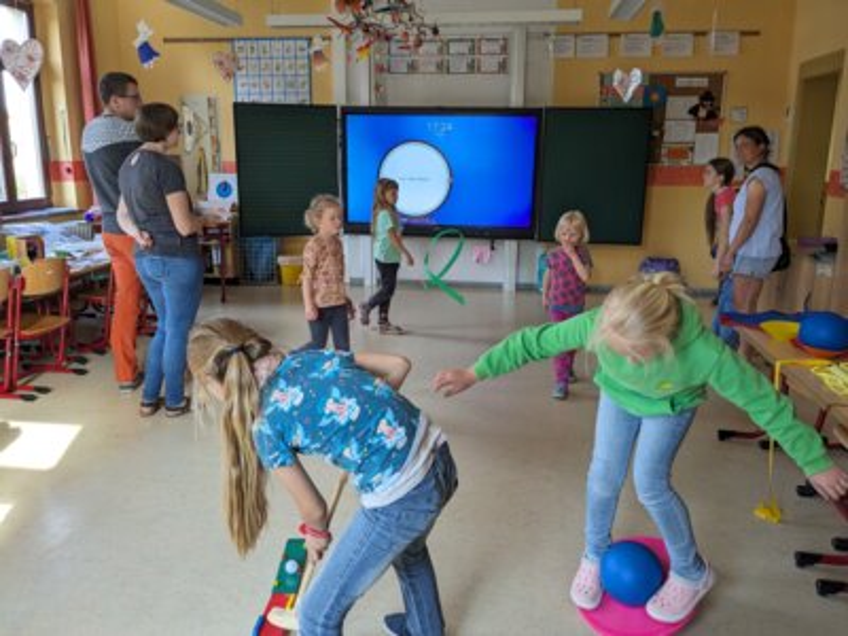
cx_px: 424
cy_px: 318
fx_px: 661
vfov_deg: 51.4
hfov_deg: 65.3
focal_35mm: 27
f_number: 1.73
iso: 83
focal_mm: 4.38
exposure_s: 1/99.9
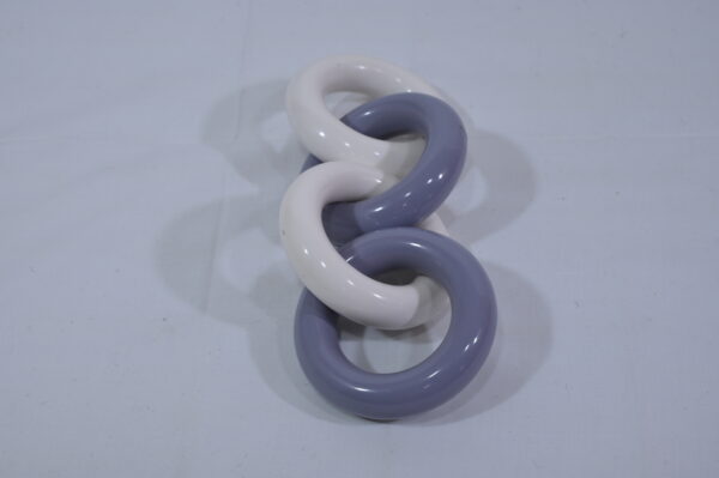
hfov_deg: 35.7
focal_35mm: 56
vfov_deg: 24.2
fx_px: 1117
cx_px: 360
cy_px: 239
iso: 640
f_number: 10
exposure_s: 1/125
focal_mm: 56
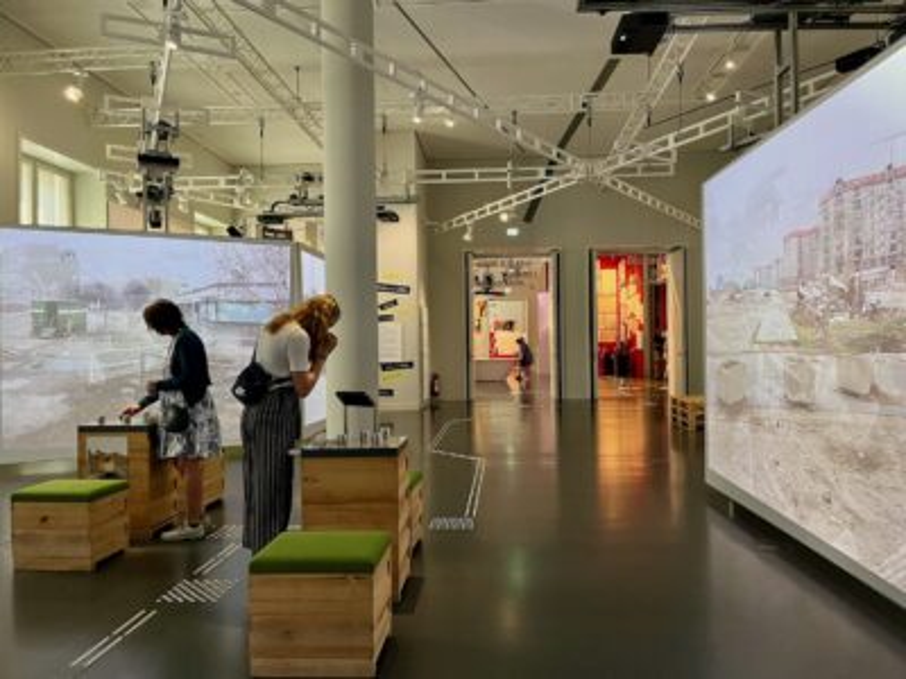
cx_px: 453
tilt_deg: +0.4
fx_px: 680
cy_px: 340
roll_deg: +0.7
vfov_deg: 53.1
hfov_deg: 67.3
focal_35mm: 26
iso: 400
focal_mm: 5.1
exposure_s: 1/60
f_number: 1.6
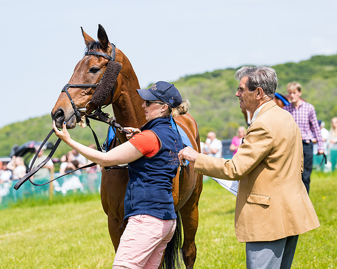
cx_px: 187
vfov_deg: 8.9
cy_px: 119
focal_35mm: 173
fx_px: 1728
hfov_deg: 11.1
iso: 50
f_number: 5
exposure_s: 1/320
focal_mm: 135
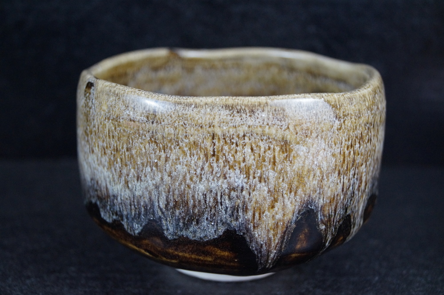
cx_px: 222
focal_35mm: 52
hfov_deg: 37.9
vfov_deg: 25.7
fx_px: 647
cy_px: 148
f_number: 5
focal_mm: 35
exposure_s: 1/160
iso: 1600
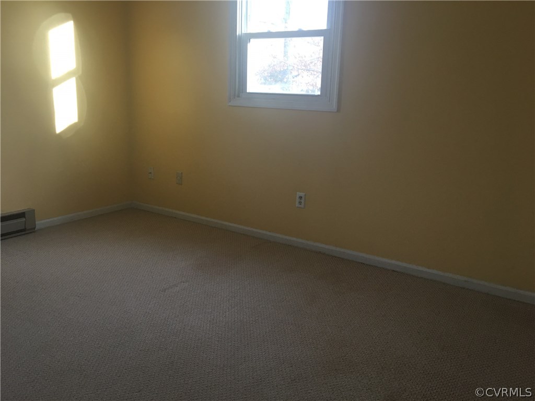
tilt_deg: -12.9
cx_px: 268
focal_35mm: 29
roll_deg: -3.0
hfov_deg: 61.7
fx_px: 448
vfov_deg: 48.2
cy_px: 200
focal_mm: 4.15
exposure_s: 1/15
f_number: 2.2
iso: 32
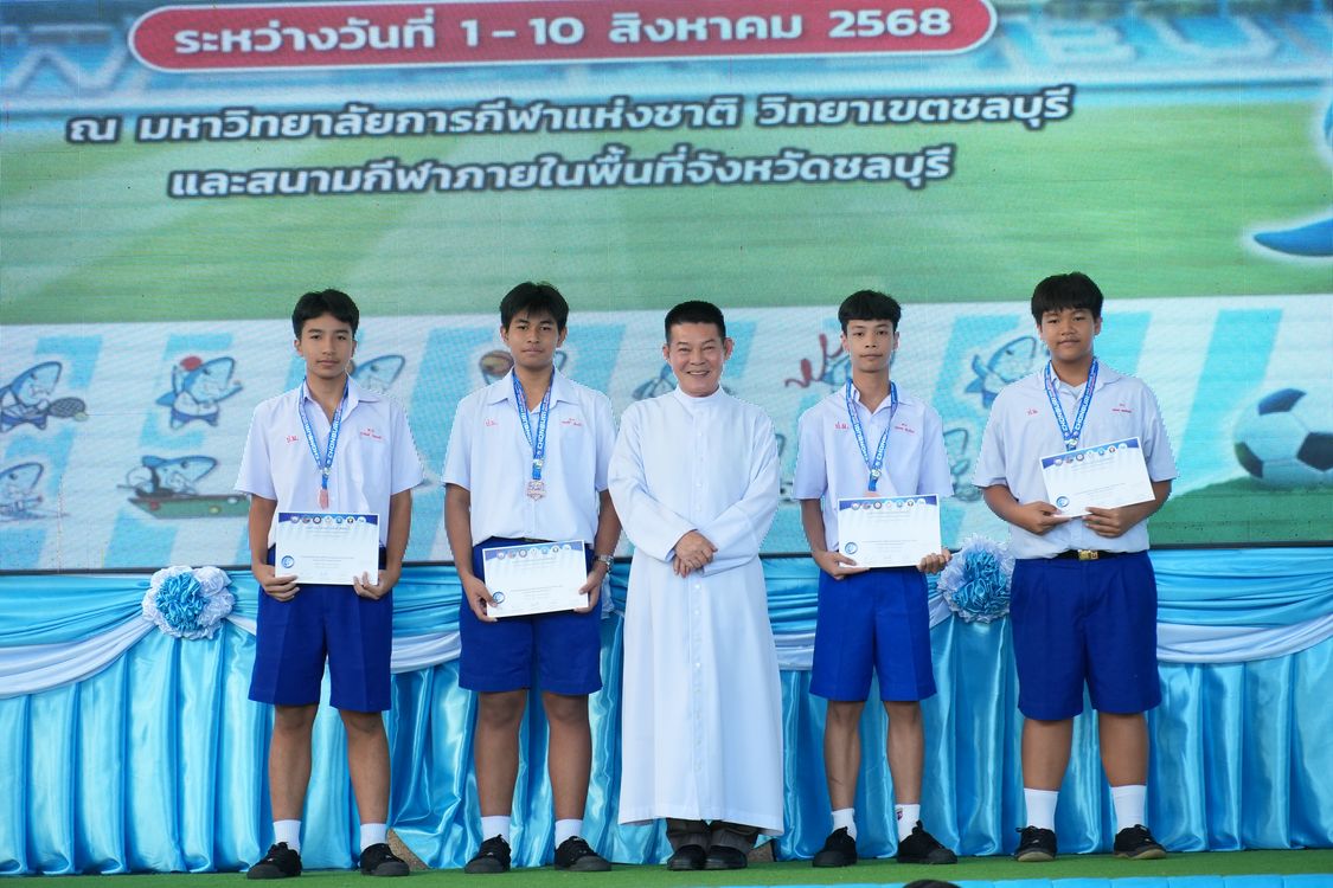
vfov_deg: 9.1
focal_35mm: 150
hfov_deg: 13.7
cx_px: 666
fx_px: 5554
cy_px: 444
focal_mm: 100
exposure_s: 1/125
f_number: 5.6
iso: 1000
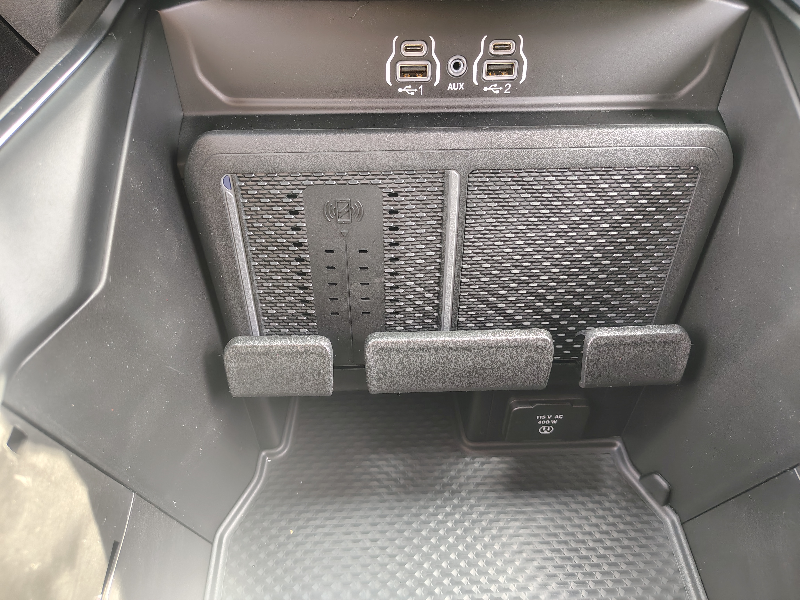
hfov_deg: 71.6
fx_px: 555
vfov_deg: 56.8
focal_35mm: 24
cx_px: 400
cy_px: 300
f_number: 1.8
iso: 800
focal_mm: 5.56
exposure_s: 1/83.6
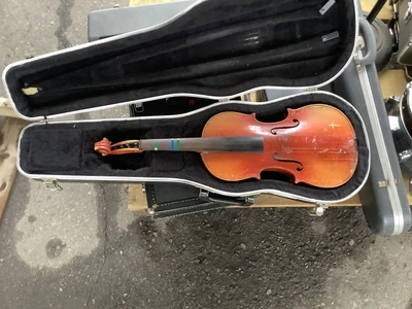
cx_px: 206
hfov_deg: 58.4
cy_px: 154
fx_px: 369
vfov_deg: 45.4
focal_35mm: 31
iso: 400
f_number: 2.4
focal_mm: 3.3
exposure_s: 1/60
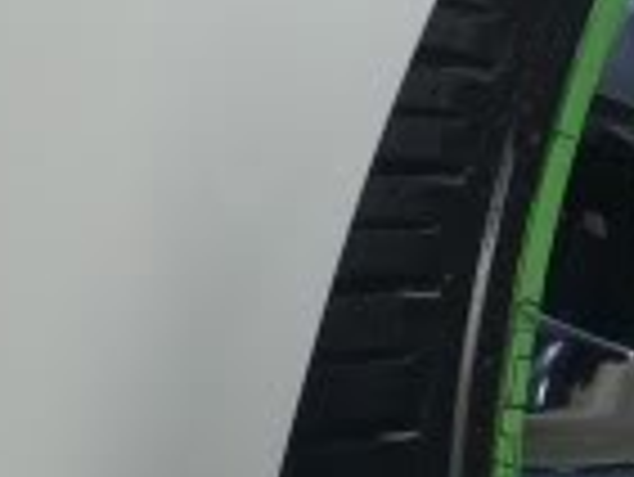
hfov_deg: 7.2
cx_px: 153
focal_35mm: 276
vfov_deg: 5.3
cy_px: -446
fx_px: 5059
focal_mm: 7.9
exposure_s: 1/800
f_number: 5.6
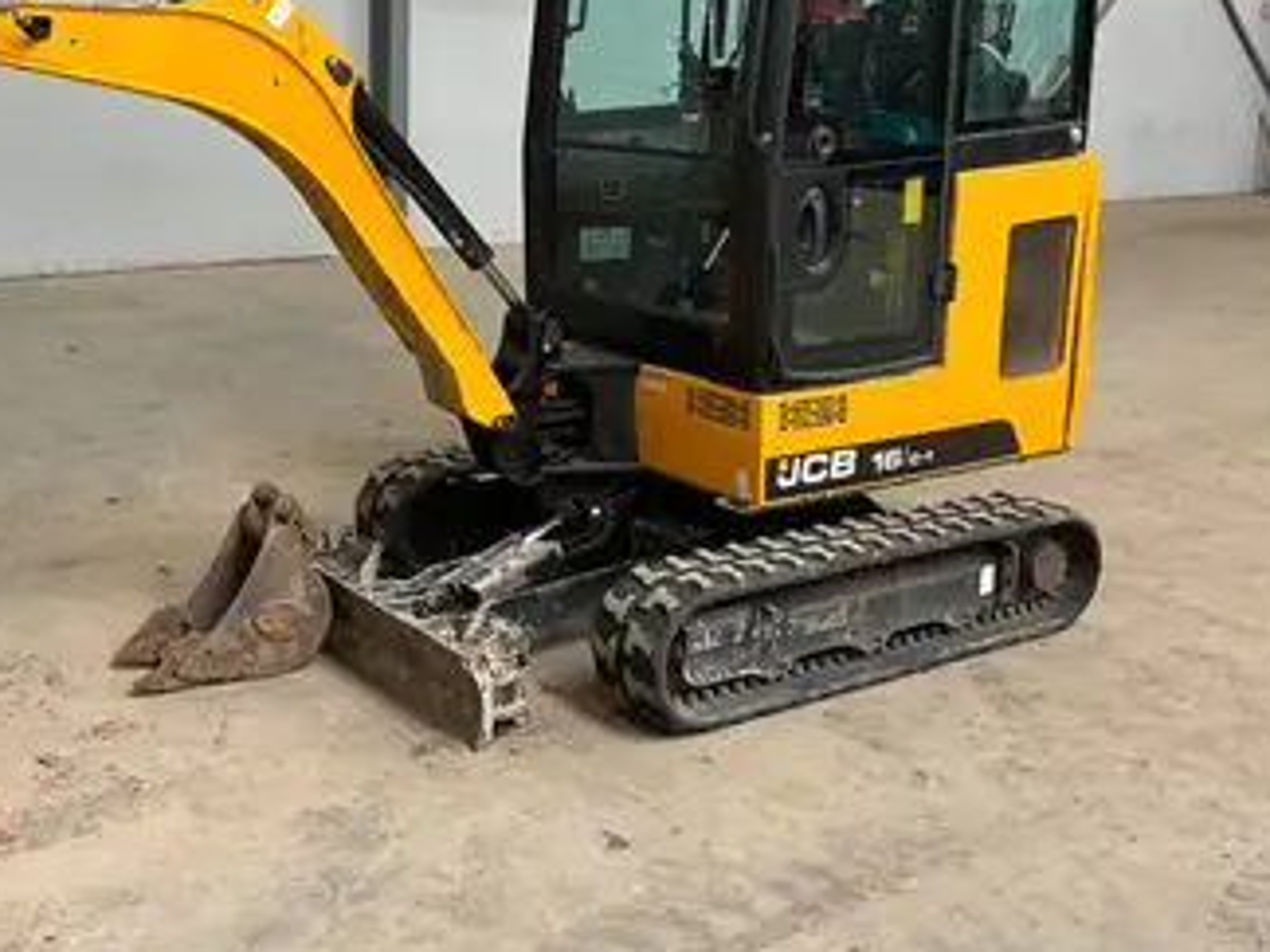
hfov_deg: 43.2
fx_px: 1578
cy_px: 290
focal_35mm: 43
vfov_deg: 33.2
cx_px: 415
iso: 80
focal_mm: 3
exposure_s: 1/60
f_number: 1.8
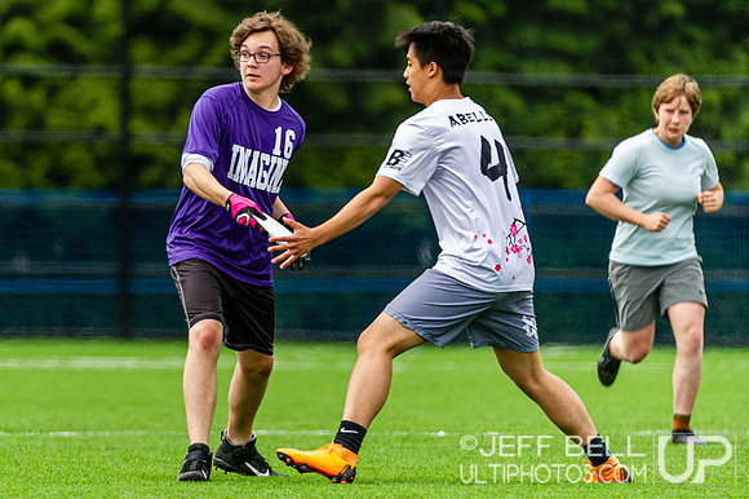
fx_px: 12717
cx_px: 211
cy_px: 216
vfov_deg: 2.2
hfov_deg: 3.4
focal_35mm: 612
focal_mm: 400
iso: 280
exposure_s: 1/1000
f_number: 4
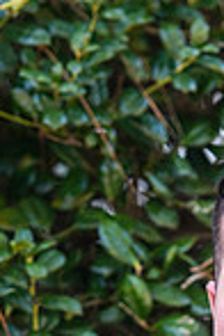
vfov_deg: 3.6
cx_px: 286
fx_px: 5357
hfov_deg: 2.4
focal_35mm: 574
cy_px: 498
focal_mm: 125
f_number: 3.5
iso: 160
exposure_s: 1/250
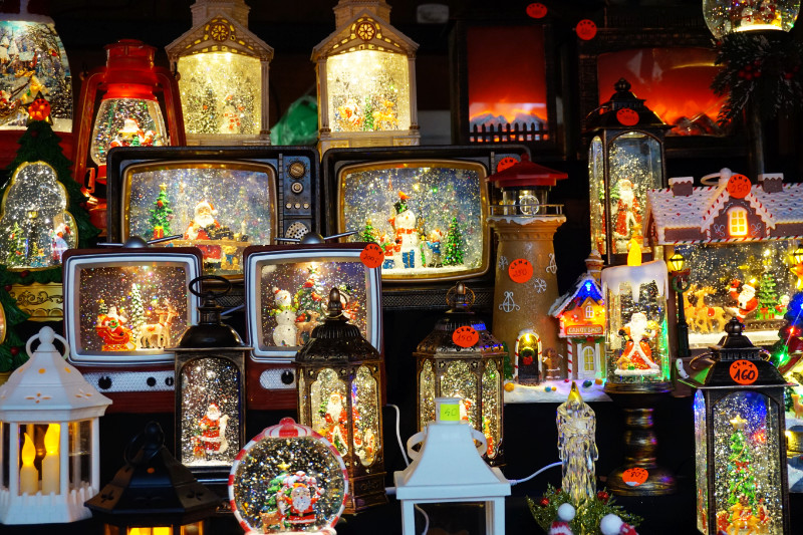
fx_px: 1338
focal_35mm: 60
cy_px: 268
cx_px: 402
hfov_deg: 33.4
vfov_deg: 22.6
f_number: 5.6
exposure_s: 1/80
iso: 1000
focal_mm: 40
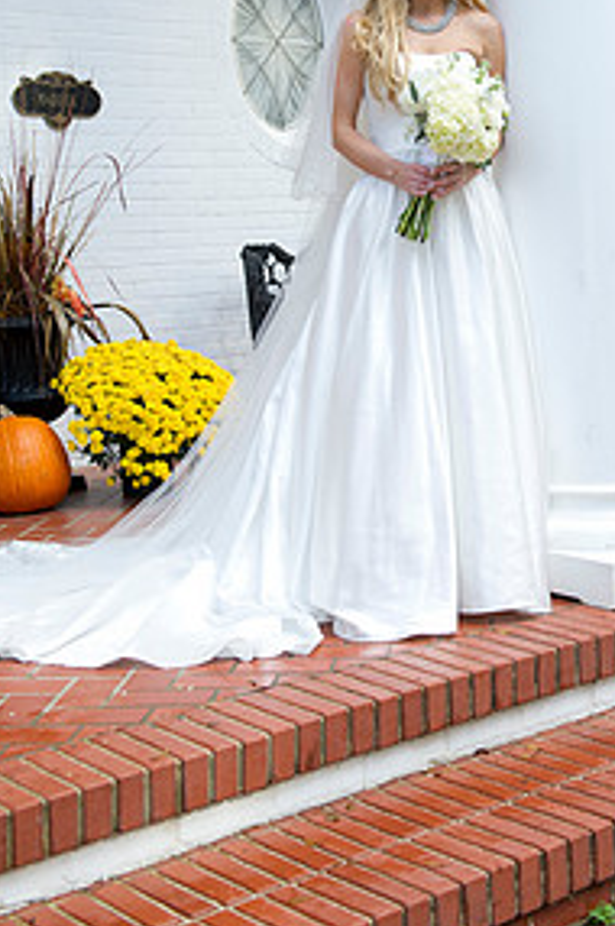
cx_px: 416
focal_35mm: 63
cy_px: 246
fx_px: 1618
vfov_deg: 31.4
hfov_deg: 21.4
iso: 400
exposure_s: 1/200
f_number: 5
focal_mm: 40
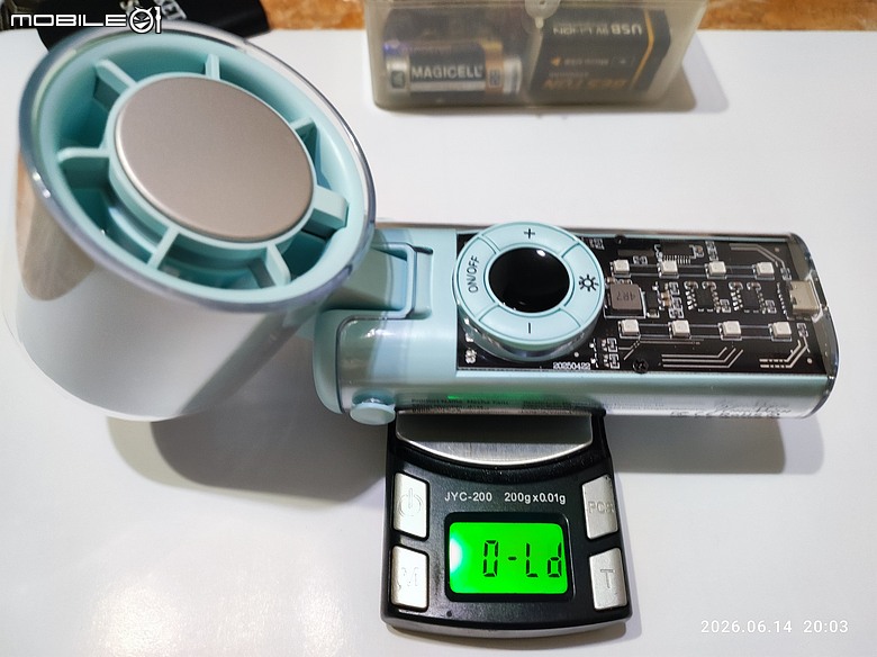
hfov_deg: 69.4
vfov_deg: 54.8
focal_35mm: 25
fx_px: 633
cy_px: 328
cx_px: 438
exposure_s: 1/30
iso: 989
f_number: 1.79
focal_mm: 4.7
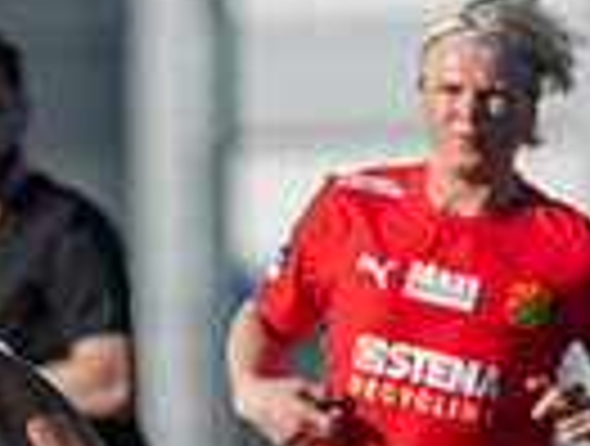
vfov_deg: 0.8
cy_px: 475
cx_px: -324
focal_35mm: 1910
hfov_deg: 1.0
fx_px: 32644
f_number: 3.2
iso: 100
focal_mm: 300
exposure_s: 1/2000
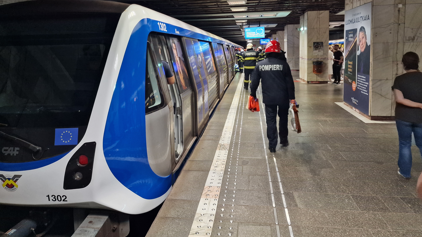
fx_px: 291
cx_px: 211
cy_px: 75
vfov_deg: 43.6
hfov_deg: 71.9
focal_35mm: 26
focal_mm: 6.4
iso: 640
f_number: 1.8
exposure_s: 1/50
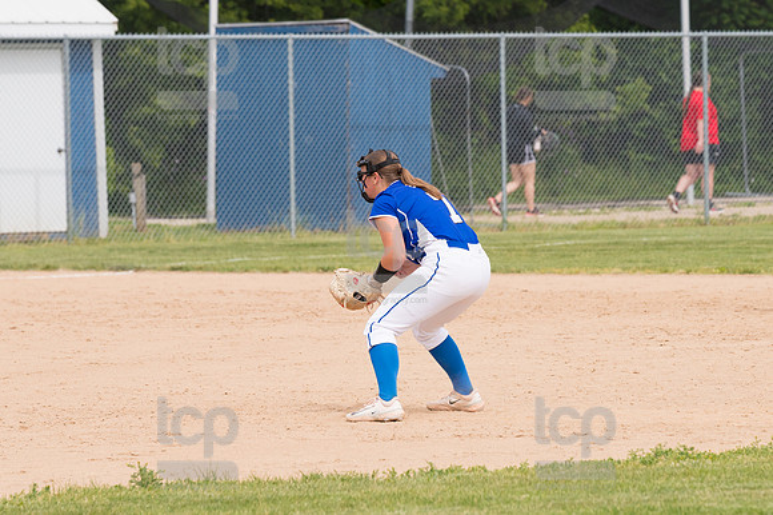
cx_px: 386
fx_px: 5944
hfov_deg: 7.4
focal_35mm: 277
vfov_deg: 5.0
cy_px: 258
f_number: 5.6
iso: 320
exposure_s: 1/1600
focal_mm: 185
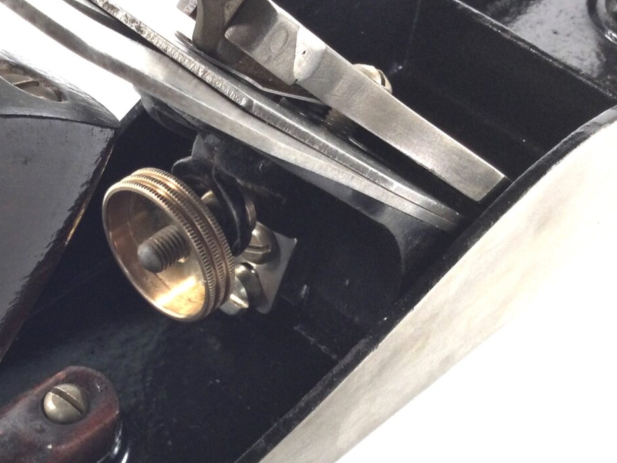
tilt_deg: -52.2
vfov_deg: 22.8
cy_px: 327
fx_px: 1141
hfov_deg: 28.9
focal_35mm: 64
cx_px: 50
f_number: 2.4
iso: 32
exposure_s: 1/50
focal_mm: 3.3
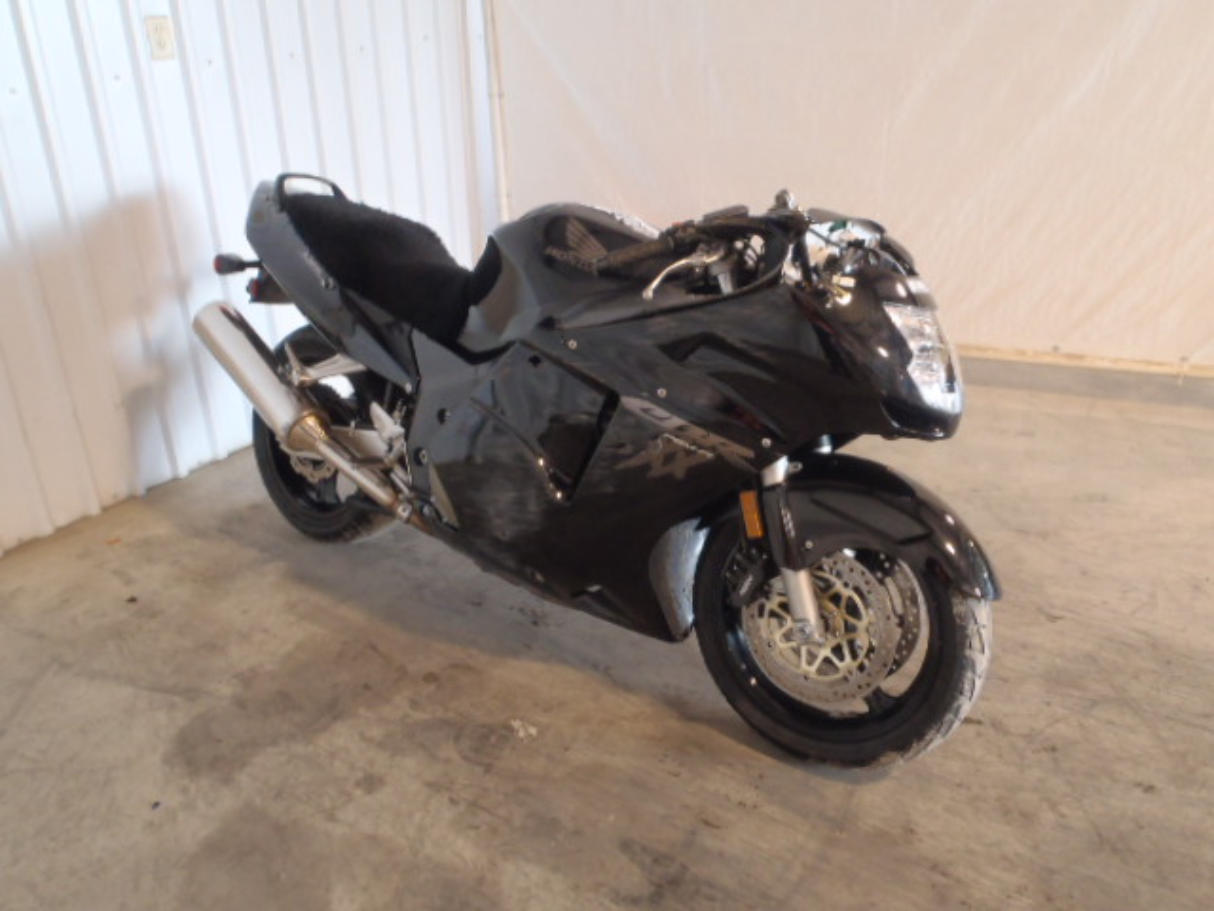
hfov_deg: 63.4
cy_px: 456
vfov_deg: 49.7
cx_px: 607
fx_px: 982
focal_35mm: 28
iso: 200
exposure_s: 1/6
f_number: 3.5
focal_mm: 5
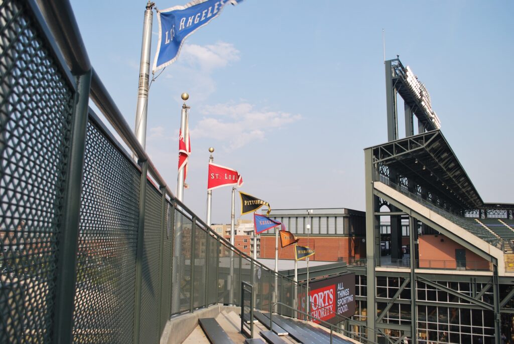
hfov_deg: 61.9
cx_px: 257
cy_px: 172
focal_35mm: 30
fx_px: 429
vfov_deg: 43.7
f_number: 5.6
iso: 100
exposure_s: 1/125
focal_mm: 20
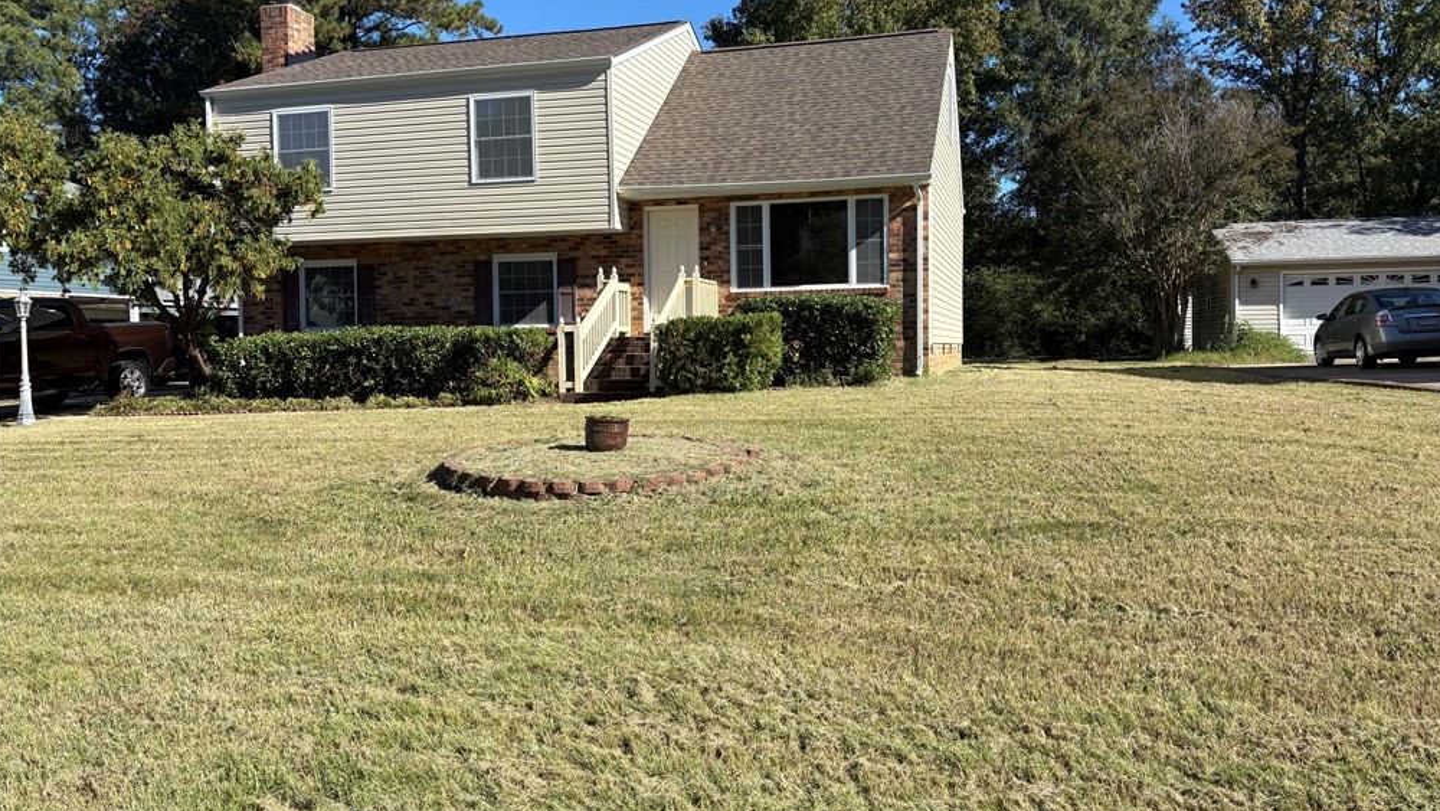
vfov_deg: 40.2
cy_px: 367
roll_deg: +0.8
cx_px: 730
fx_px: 1108
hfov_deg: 66.1
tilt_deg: -0.2
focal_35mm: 29
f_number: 1.6
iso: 50
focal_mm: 5.96
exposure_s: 1/2283
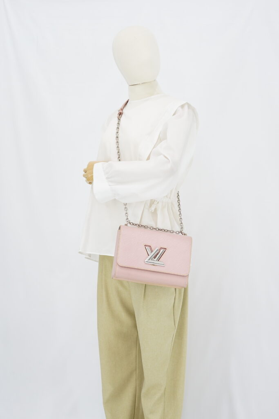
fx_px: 581
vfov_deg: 39.6
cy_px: 210
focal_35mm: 50
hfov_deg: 27.0
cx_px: 140
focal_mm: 50
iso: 640
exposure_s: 1/8
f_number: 6.3
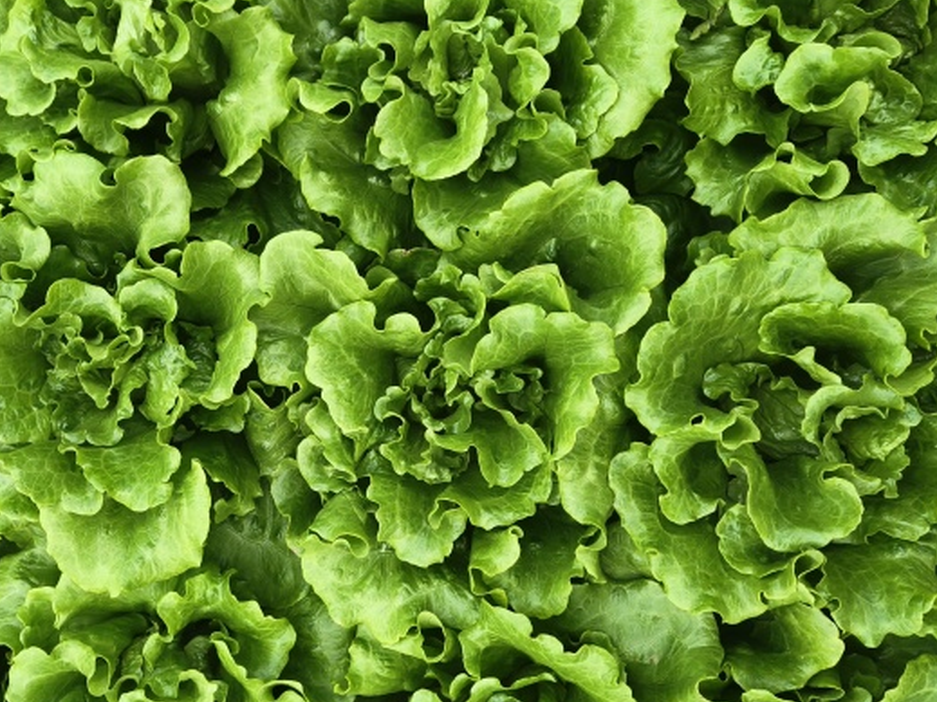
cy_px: 374
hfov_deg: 49.0
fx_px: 1001
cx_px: 287
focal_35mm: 37
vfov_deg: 38.6
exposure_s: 1/81.5
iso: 800
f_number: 1.8
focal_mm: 5.59
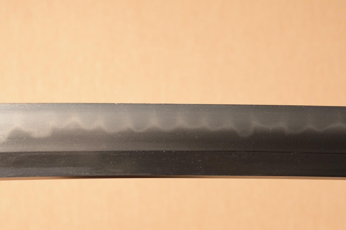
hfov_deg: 17.1
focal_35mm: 120
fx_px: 1152
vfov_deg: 11.4
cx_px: 173
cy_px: 115
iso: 400
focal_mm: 80
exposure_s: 1/2
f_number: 11
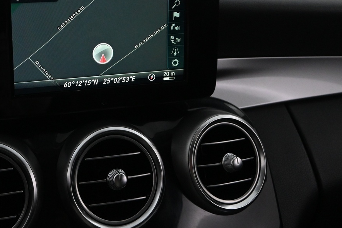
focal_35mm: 44
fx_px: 418
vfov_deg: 29.4
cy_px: 29
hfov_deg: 43.3
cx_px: 92
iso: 2500
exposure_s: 1/80
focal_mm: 16
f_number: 4.5
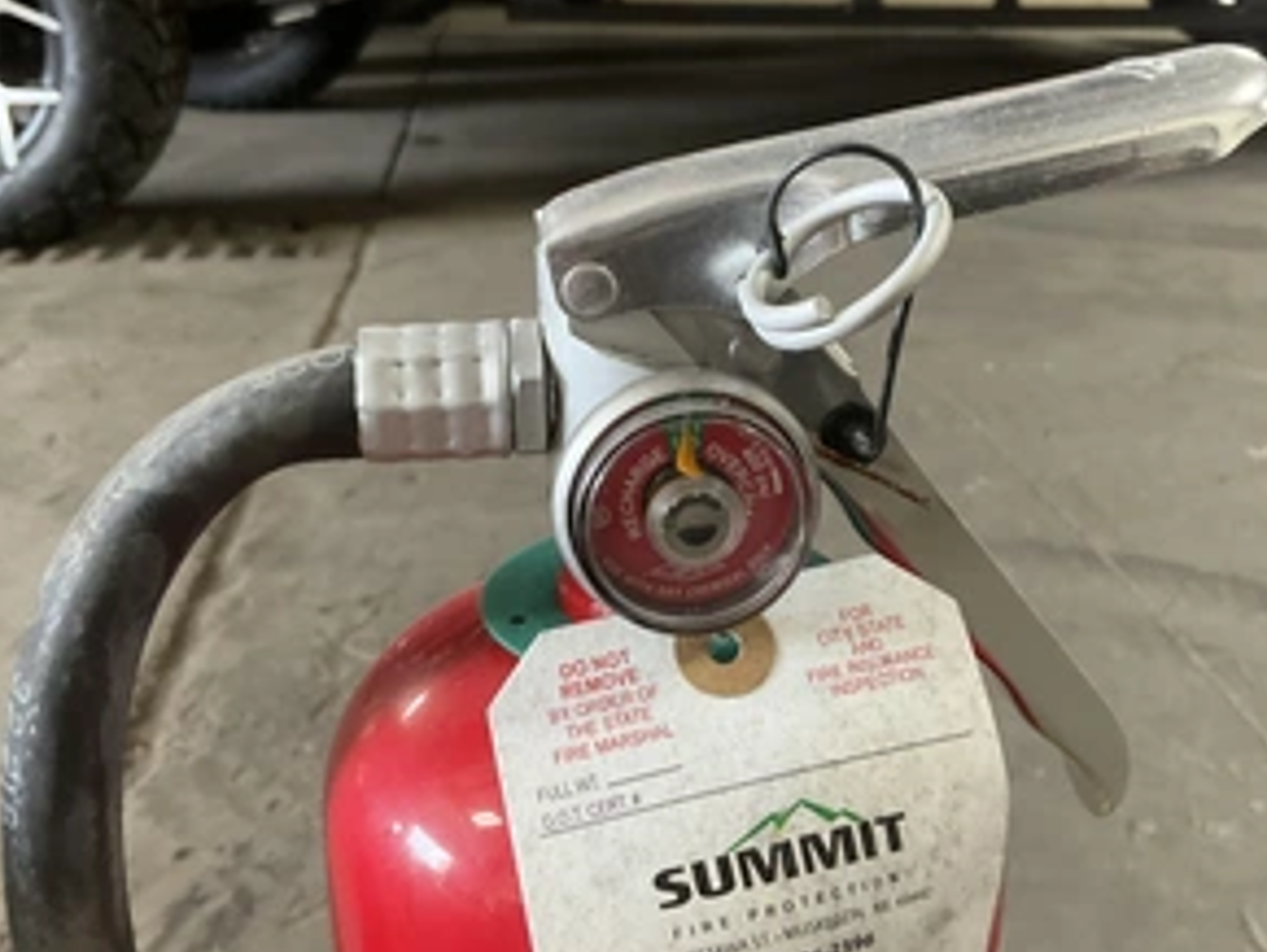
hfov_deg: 46.6
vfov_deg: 35.9
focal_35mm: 40
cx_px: 730
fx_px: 1465
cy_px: 406
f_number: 1.8
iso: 250
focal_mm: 3
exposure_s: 1/60
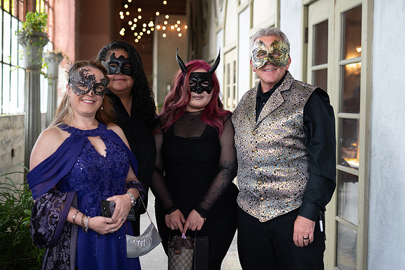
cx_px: 202
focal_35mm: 50
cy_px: 135
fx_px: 563
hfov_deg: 39.6
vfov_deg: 27.0
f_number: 2.8
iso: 400
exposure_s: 1/100
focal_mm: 50
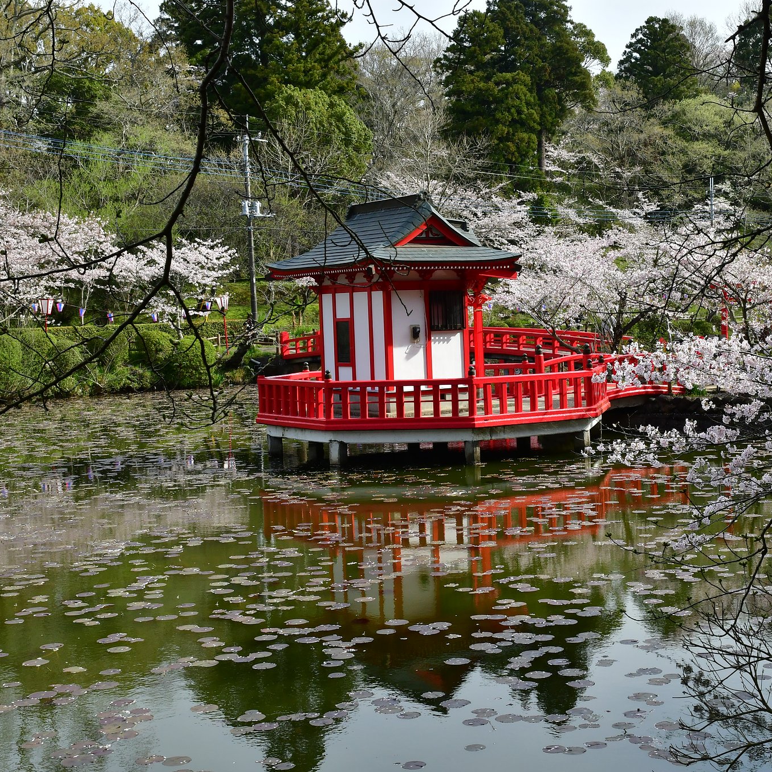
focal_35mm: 54
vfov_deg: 31.6
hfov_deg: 31.3
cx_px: 538
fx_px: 1363
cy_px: 386
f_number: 11
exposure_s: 1/500
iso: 400
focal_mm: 28
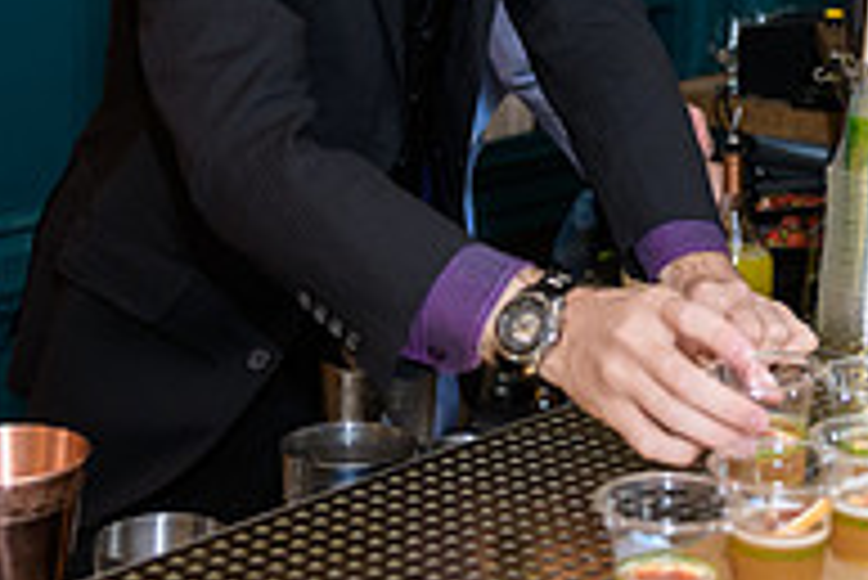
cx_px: 688
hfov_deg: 23.0
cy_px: -79
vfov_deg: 15.3
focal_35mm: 87
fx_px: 2099
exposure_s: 1/125
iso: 1000
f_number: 3.2
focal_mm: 29
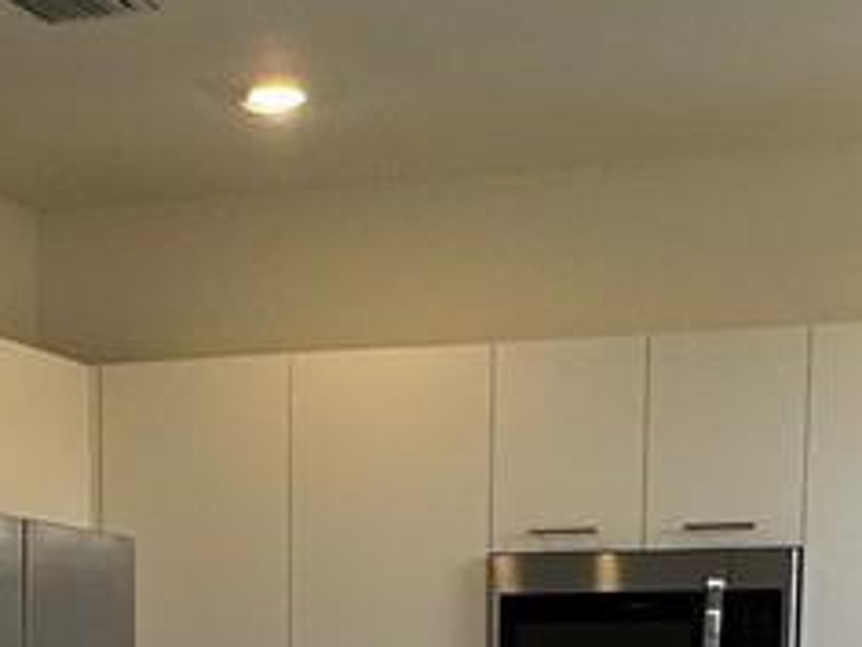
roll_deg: -0.5
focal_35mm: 95
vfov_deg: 14.1
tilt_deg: -9.1
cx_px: 369
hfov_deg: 20.6
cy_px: 1097
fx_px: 2366
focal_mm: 2.22
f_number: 2.2
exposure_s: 1/120
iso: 80
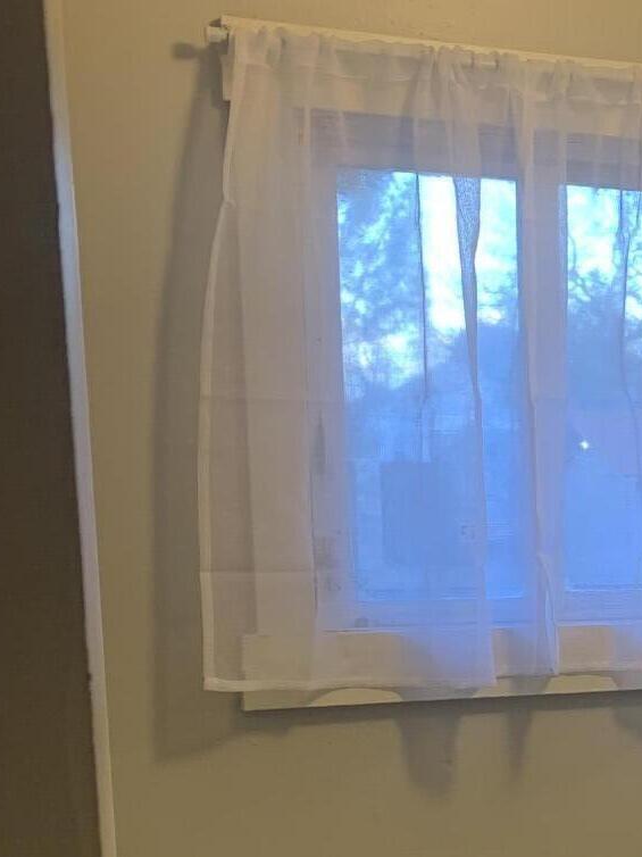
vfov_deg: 27.4
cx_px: 843
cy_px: 737
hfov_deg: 19.6
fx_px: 1707
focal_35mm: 69
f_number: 1.8
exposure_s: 1/60
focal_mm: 4.25
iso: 100
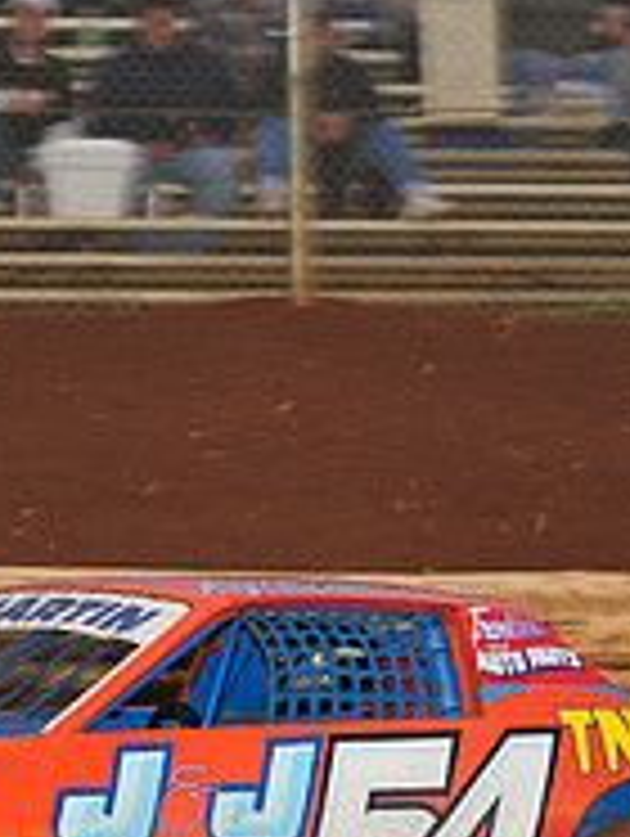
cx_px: 162
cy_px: 770
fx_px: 9055
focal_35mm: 374
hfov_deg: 4.0
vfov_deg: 5.3
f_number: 6.3
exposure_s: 1/320
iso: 800
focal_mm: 125
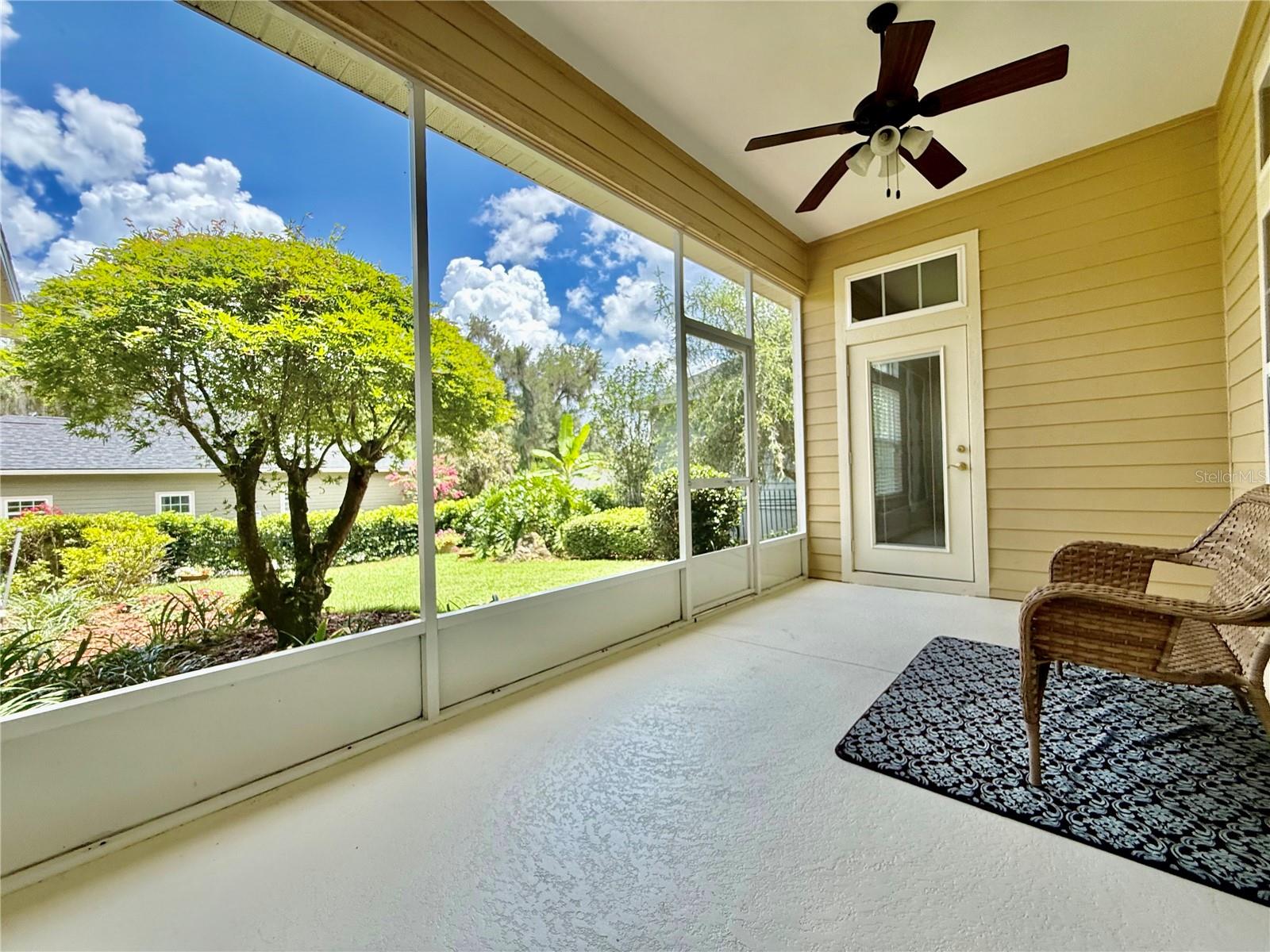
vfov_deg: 85.7
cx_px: 635
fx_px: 514
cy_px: 476
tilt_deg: -0.8
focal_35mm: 14
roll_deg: +0.9
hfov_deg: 102.1
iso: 64
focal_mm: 2.22
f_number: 2.2
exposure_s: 1/222
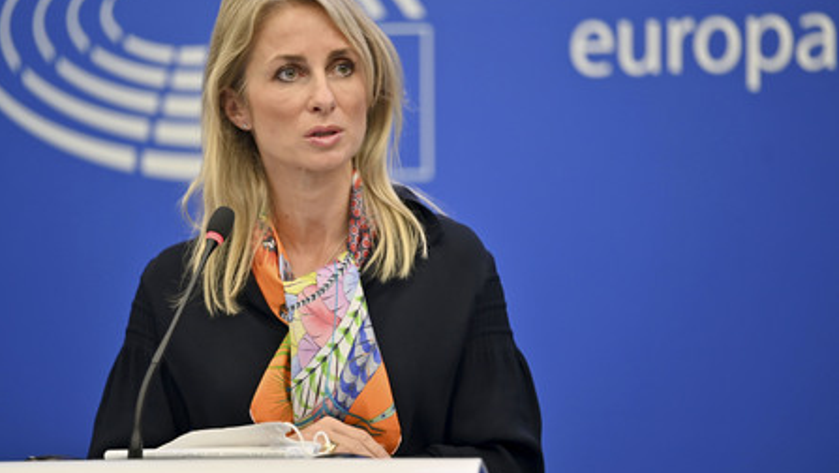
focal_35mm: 211
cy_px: 223
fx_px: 4697
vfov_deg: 5.8
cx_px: 418
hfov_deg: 10.2
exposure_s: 1/100
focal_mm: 200
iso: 400
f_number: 2.8
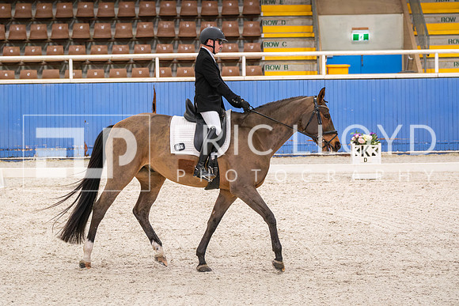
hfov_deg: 15.9
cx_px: 183
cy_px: 124
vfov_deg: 10.6
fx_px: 1647
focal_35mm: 129
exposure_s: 1/640
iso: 2500
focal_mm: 71.5
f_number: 3.2
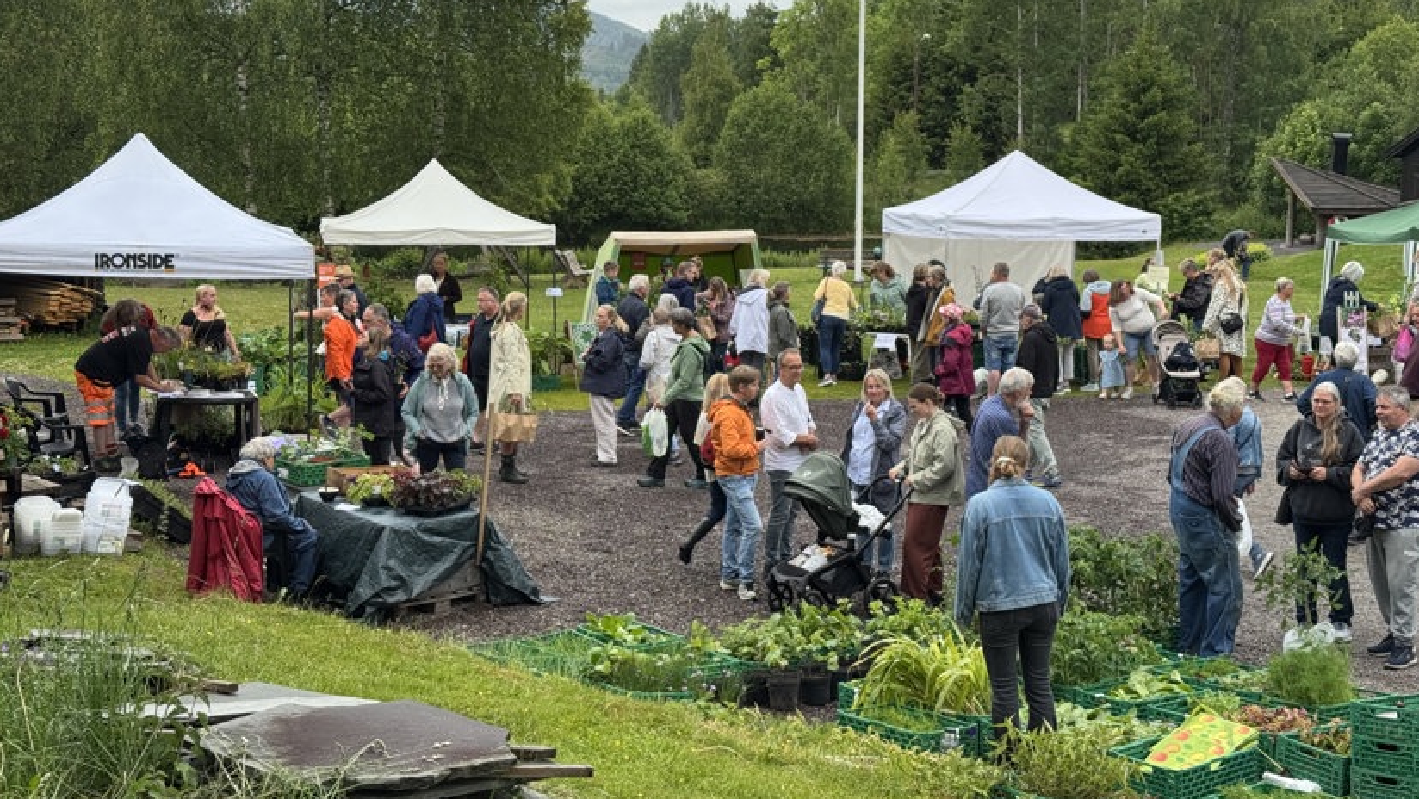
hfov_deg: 38.5
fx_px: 2032
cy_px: 319
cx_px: 703
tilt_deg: -6.2
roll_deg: -0.2
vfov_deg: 22.2
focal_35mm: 54
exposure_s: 1/364
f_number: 1.78
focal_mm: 6.76
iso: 64
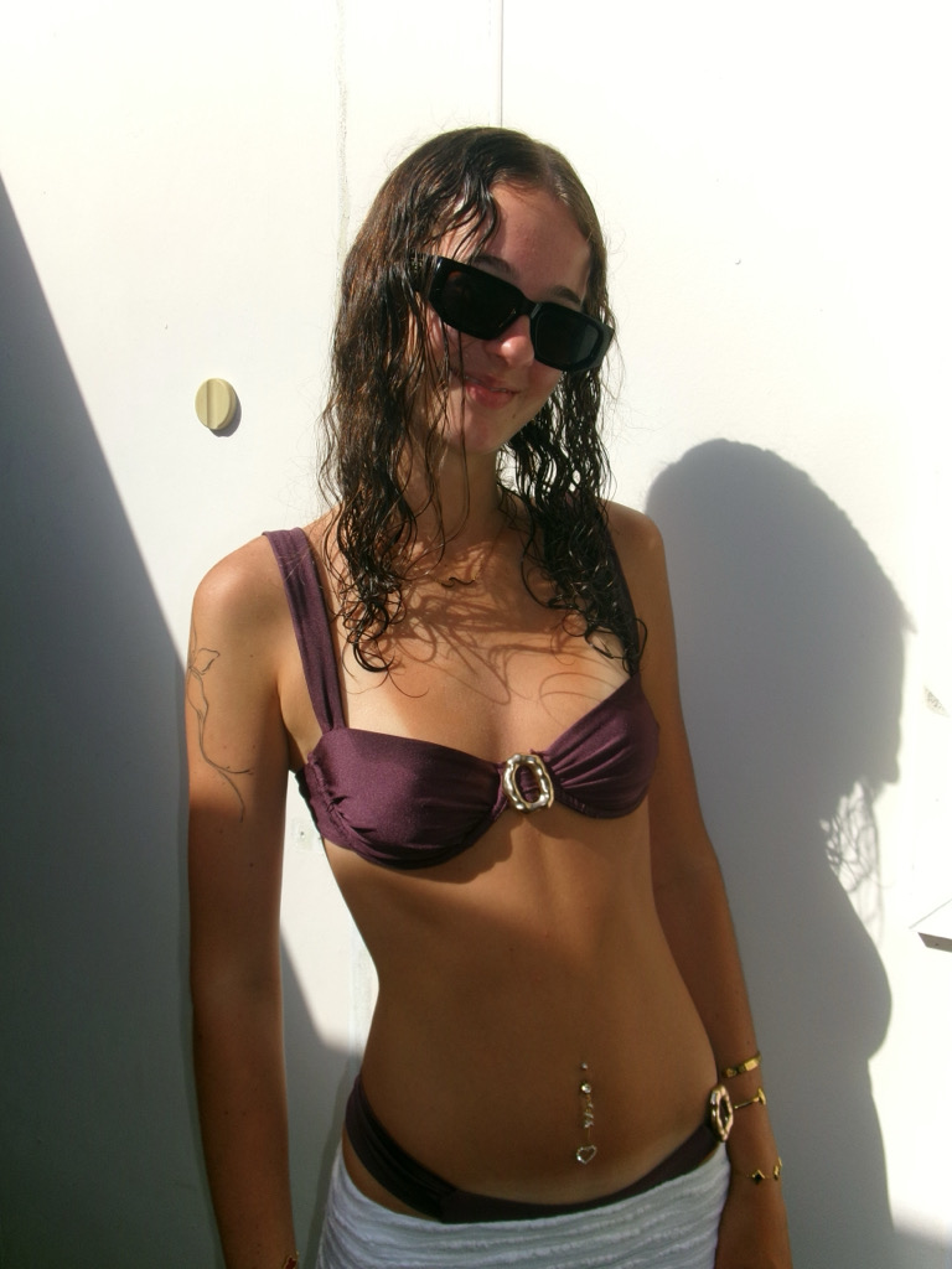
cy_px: 634
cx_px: 476
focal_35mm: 28
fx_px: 1027
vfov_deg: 63.4
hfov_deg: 49.7
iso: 100
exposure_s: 1/160
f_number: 10.8
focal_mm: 5.1
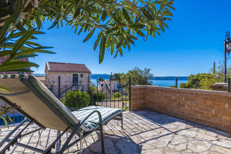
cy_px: 77
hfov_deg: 81.2
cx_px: 116
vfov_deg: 59.5
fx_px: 135
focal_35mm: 21
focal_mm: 14
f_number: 8
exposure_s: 1/320
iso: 100
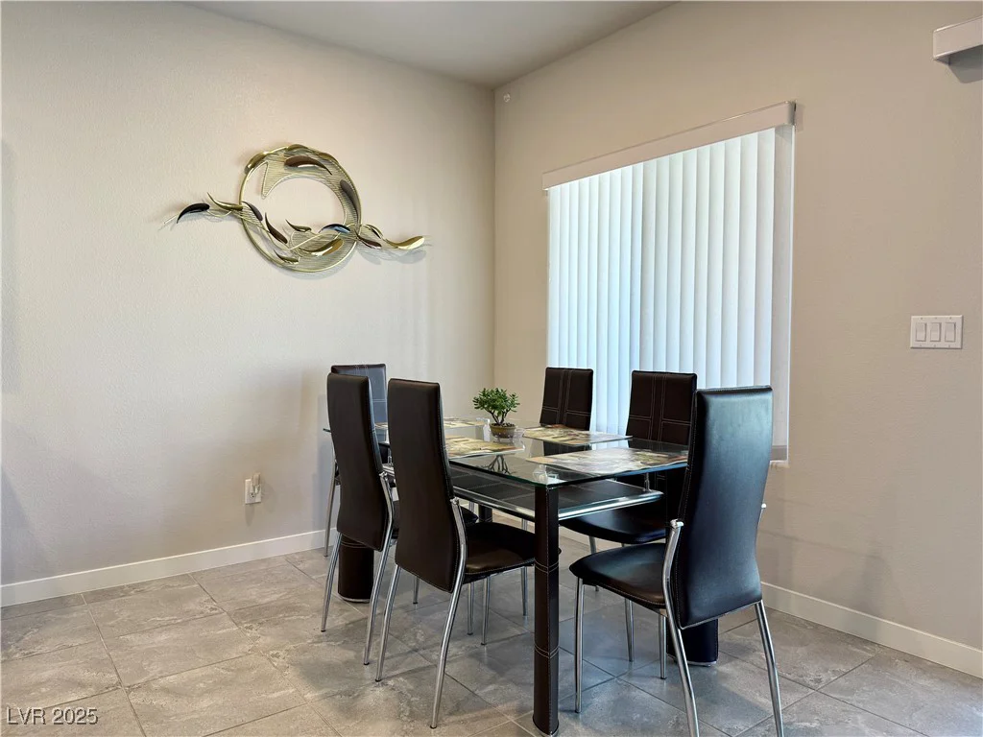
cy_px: 368
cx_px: 492
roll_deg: +0.4
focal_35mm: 24
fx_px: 682
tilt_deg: -1.8
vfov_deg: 56.8
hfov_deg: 71.6
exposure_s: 1/120
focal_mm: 6.76
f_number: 1.78
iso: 125
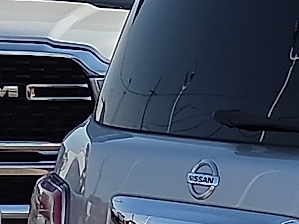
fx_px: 1805
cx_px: 618
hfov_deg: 8.9
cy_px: 257
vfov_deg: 7.1
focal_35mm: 209
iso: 25
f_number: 1.8
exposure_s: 1/2500
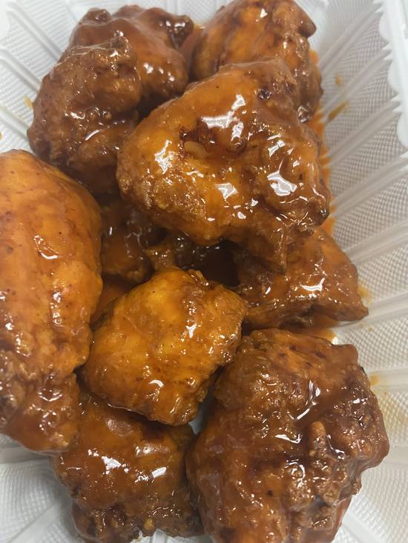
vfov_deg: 69.4
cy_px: 272
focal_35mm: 25
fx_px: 393
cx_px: 204
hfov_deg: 54.9
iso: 400
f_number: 1.8
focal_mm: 4.25
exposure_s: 1/40
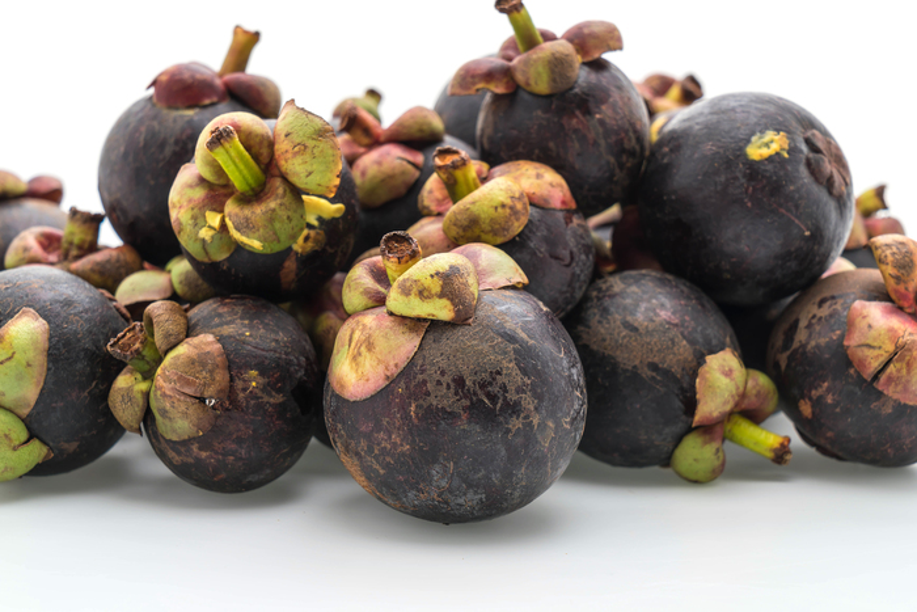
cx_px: 458
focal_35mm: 70
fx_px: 1783
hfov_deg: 28.8
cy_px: 306
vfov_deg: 19.5
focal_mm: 70
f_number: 11
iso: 100
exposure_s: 1/100
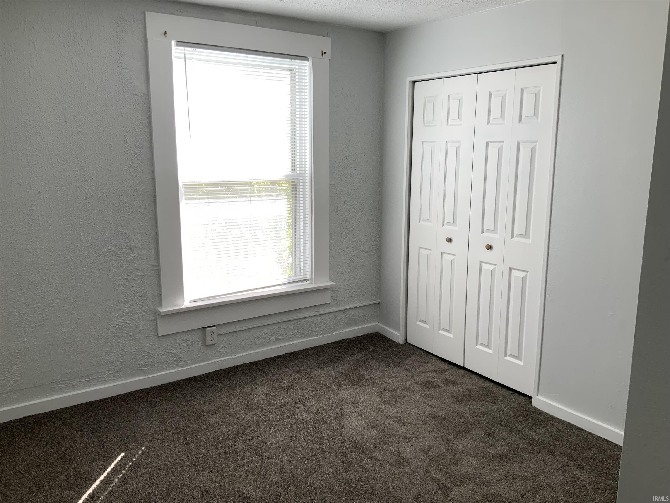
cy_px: 252
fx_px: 561
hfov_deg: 61.7
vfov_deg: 48.2
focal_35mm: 29
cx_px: 335
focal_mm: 3
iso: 16
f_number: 1.8
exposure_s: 1/120
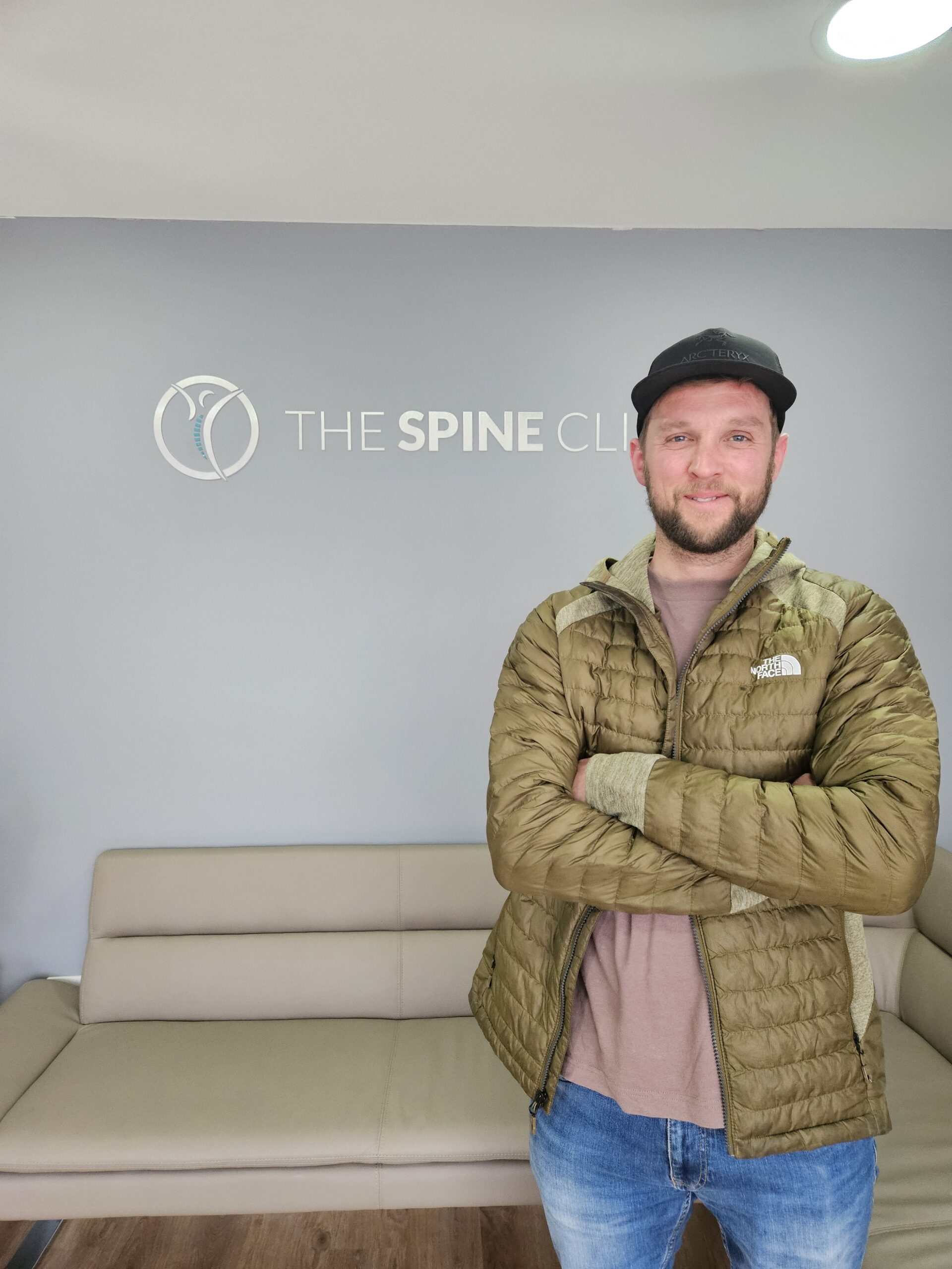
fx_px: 843
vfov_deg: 73.9
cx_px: 476
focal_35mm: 23
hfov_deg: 58.9
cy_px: 634
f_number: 1.8
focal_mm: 5.4
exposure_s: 1/100
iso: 800
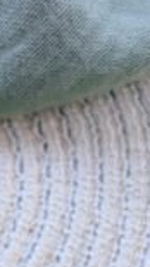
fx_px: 779
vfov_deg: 17.4
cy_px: 410
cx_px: 45
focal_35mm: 110
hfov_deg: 11.0
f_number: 1.6
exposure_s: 1/100
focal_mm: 5.96
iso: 50
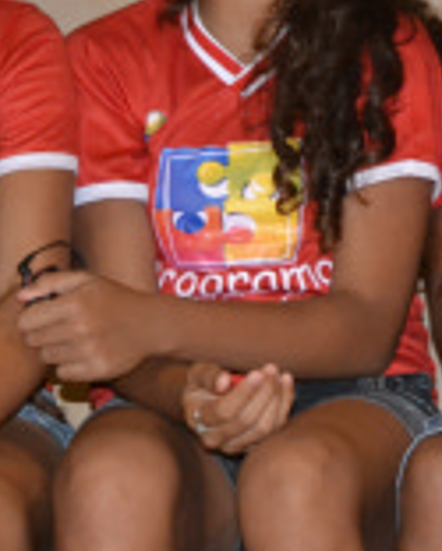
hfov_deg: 7.8
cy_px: 118
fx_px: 3235
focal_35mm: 198
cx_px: 449
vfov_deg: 9.7
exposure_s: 1/60
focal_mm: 44
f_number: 4.5
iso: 3200
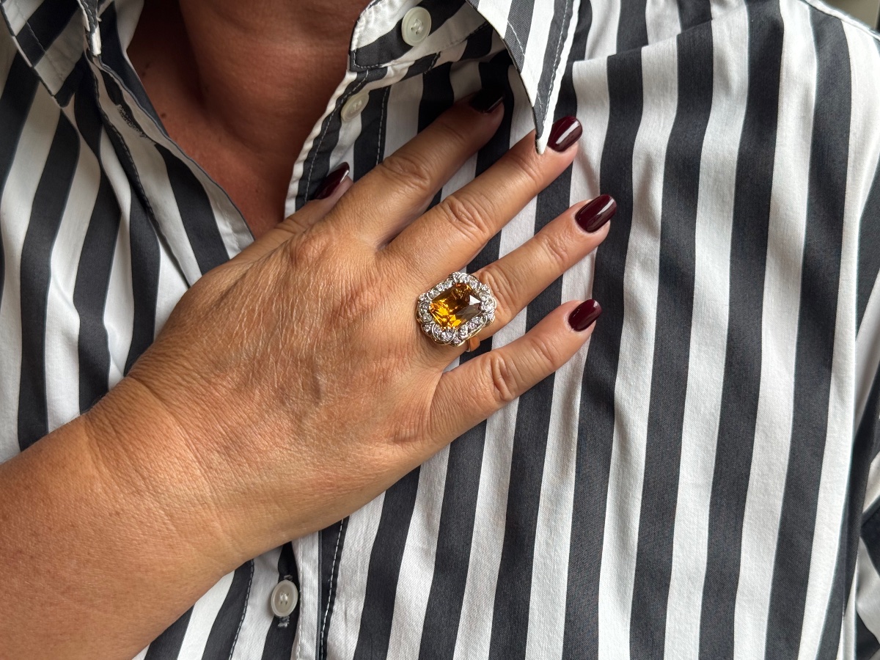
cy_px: 330
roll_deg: -2.7
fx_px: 1220
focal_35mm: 48
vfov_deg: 30.3
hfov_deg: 39.7
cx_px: 440
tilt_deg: -24.7
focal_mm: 6.76
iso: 80
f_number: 1.78
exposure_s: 1/151
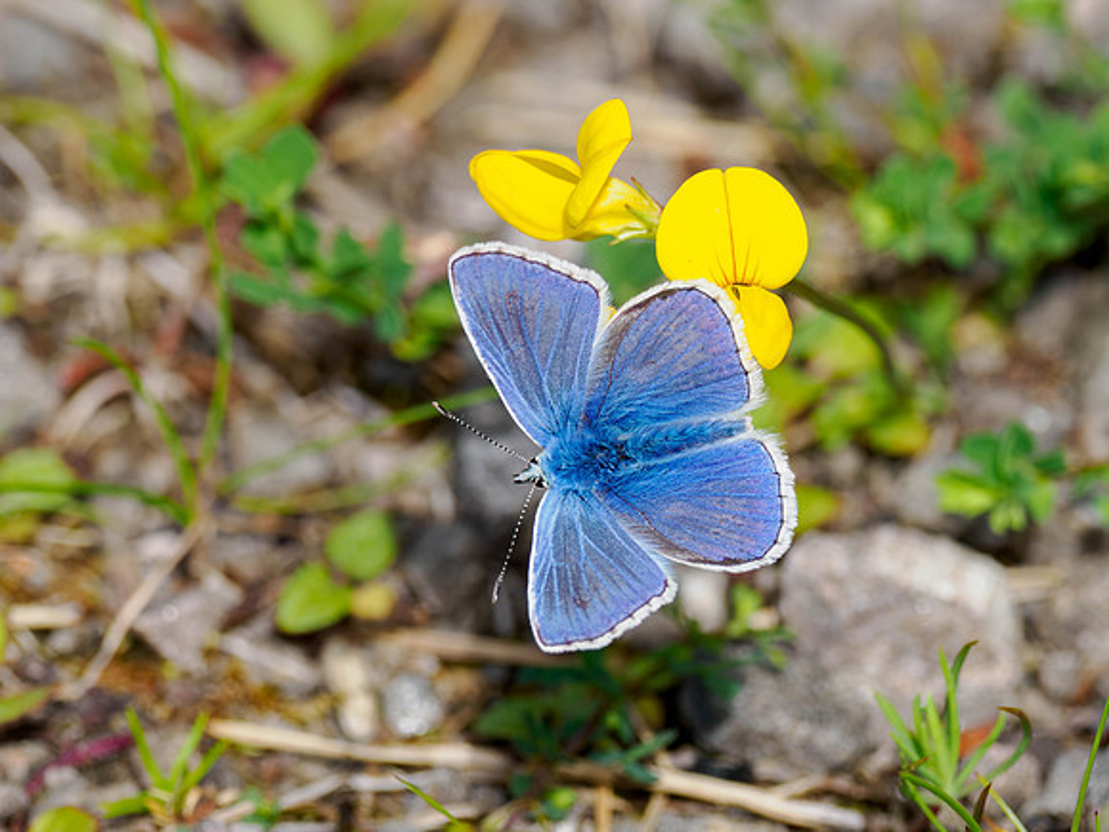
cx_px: 645
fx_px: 33102
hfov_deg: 1.9
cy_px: 443
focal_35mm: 1033
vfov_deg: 1.4
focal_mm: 300
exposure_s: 1/800
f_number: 5.6
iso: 200
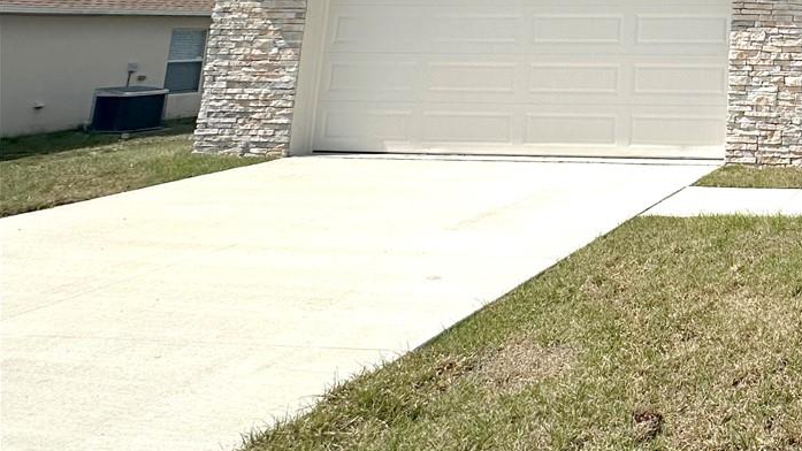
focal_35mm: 35
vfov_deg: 29.2
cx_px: 919
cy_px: -85
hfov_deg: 42.0
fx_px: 744
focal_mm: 2.22
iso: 50
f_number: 2.2
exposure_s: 1/3205
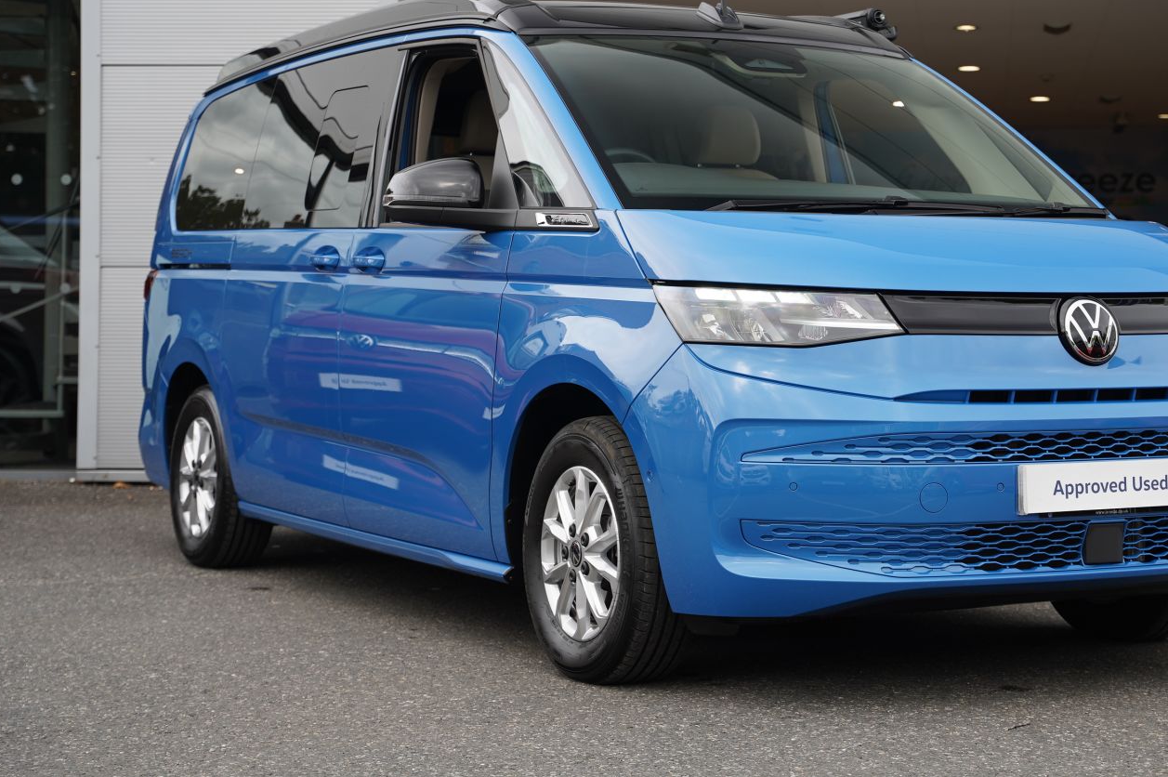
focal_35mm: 71
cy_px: 284
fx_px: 2290
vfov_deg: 19.2
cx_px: 707
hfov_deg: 28.5
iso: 125
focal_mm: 55.5
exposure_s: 1/160
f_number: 4
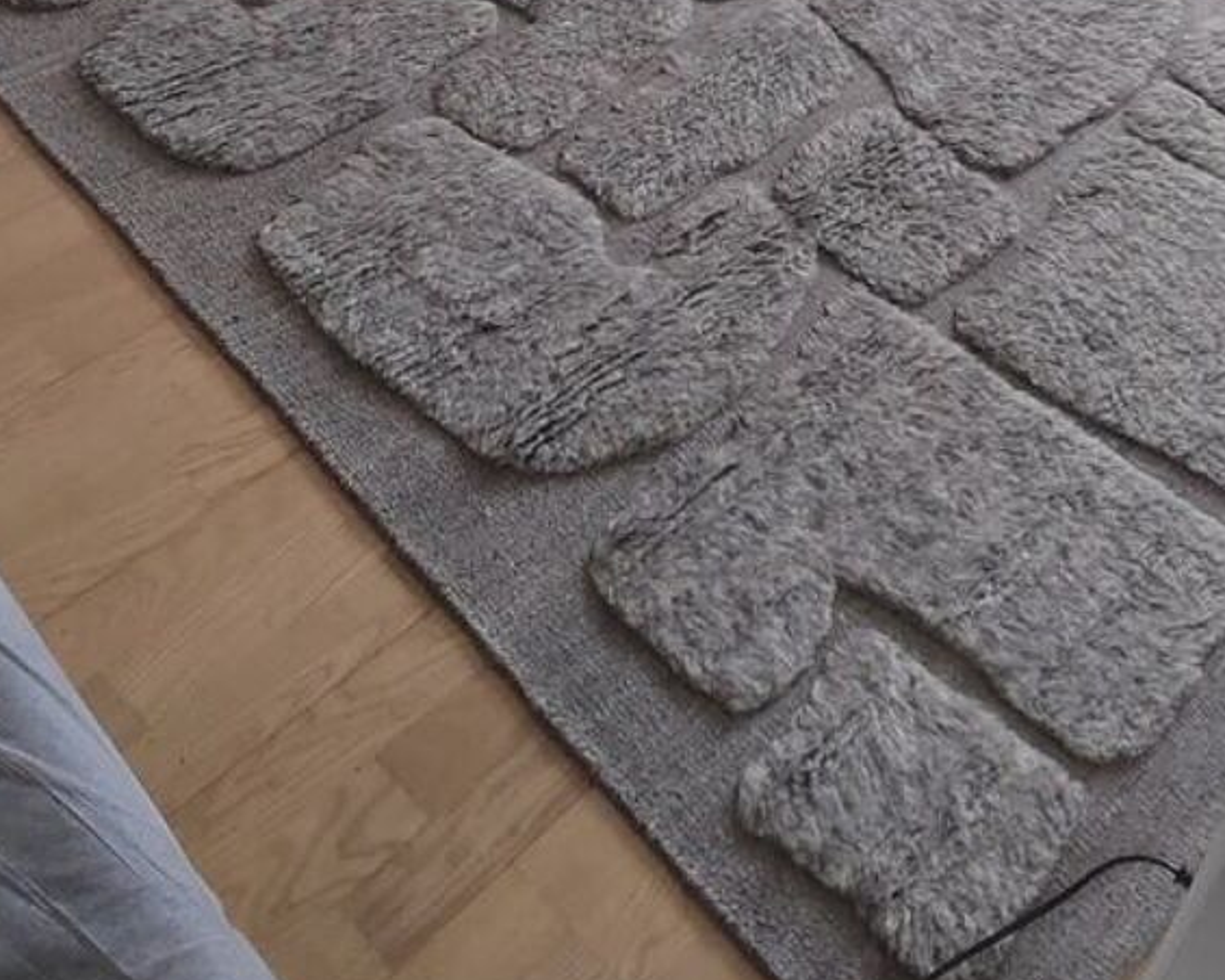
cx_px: 696
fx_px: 1922
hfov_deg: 35.3
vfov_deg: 24.3
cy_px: -354
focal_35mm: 53
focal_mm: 5.52
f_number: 1.9
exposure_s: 1/100
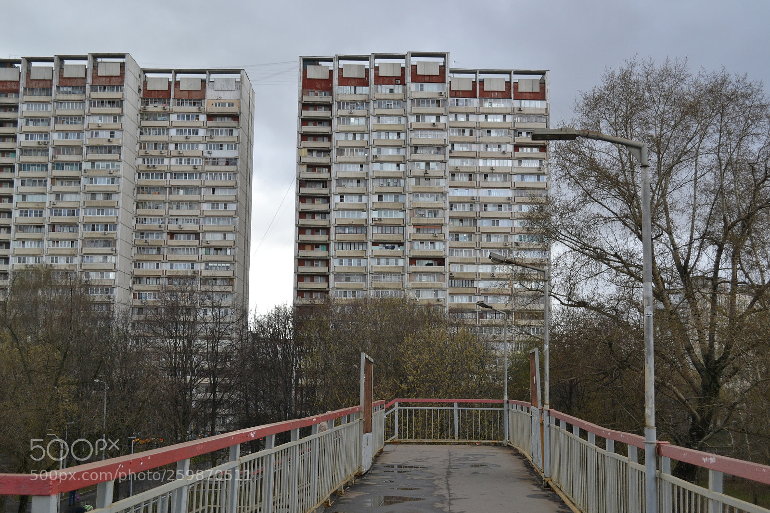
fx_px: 1026
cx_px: 385
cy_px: 256
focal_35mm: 48
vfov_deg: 28.1
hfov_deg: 41.1
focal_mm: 32
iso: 360
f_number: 5.6
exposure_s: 1/125
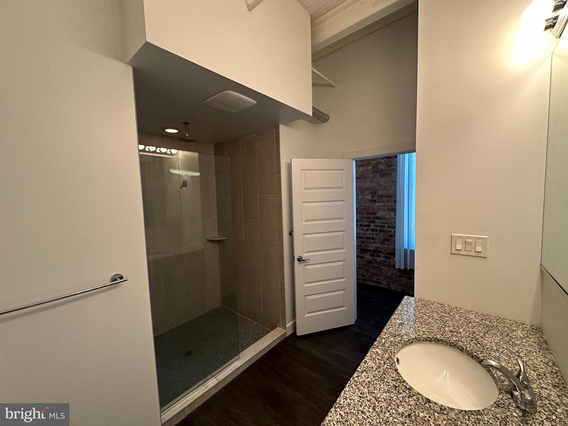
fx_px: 230
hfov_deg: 102.1
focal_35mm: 14
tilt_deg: -4.2
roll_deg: +1.9
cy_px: 213
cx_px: 284
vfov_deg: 85.7
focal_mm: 2.22
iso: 250
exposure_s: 1/120
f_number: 2.2
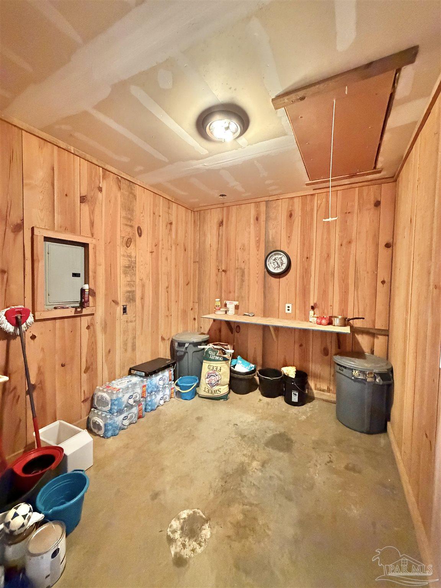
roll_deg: -1.1
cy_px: 294
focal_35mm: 14
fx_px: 238
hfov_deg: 85.7
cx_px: 220
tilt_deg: -2.9
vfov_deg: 102.1
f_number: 2.2
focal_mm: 2.22
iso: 1250
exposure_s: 1/60
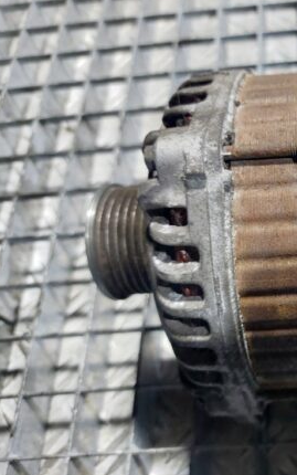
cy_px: 228
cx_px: 328
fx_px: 479
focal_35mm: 37
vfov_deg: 52.7
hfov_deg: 30.7
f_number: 1.8
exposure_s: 1/50
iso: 250
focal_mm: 5.23
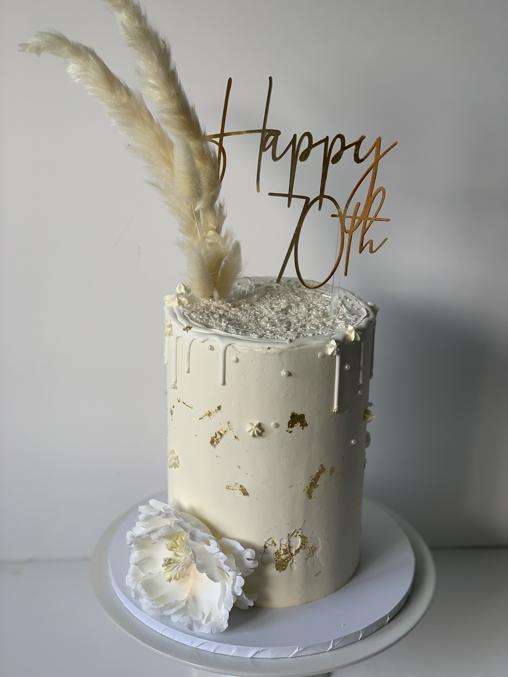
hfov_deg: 28.0
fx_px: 1017
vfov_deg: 36.8
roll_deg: -0.1
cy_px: 338
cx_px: 254
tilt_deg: -22.0
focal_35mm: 52
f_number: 2.4
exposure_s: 1/122
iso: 50
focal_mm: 6
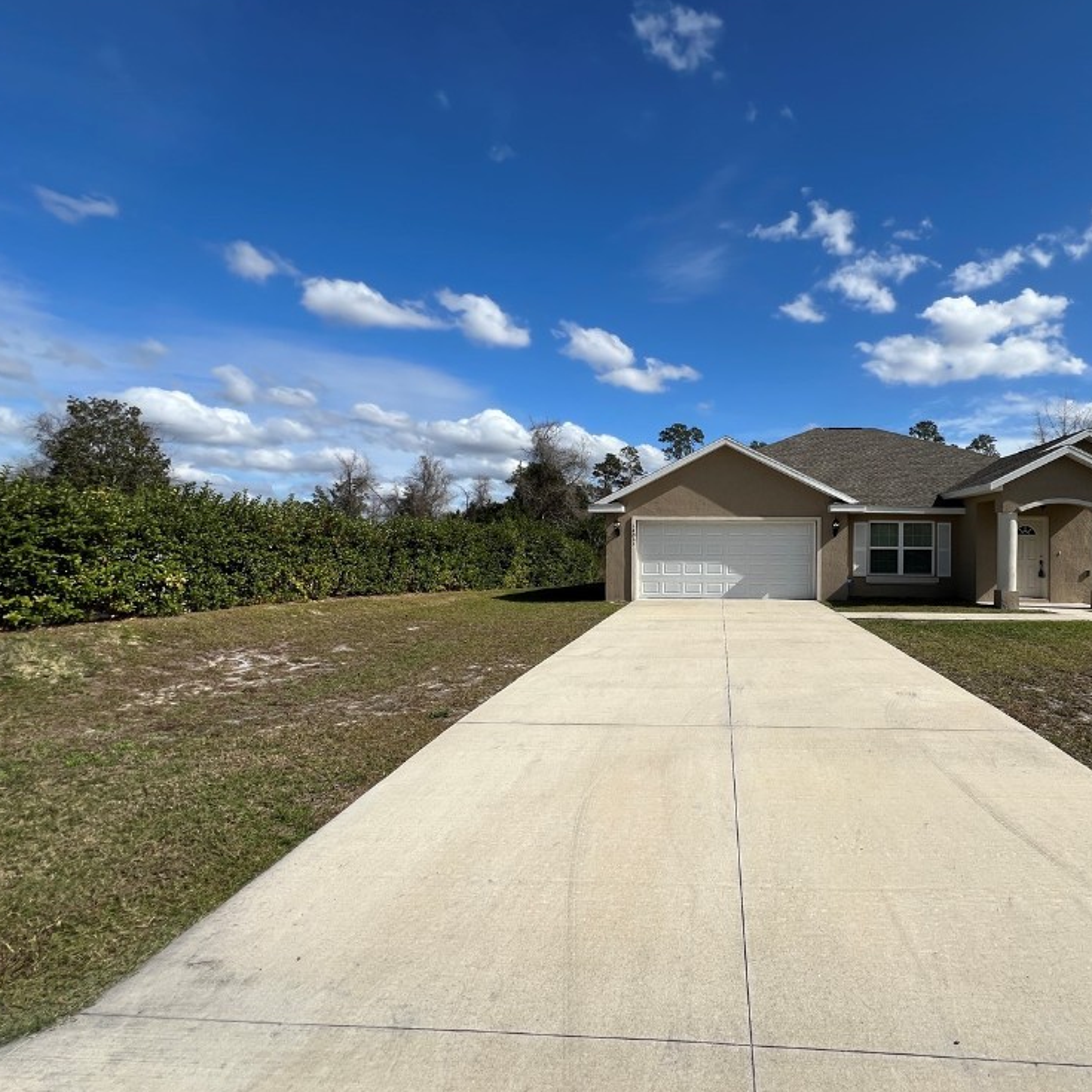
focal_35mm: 16
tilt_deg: +0.2
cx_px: 695
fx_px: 571
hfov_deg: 85.4
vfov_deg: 87.4
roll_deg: -0.3
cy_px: 553
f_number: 1.8
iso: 32
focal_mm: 1.57
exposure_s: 1/2874
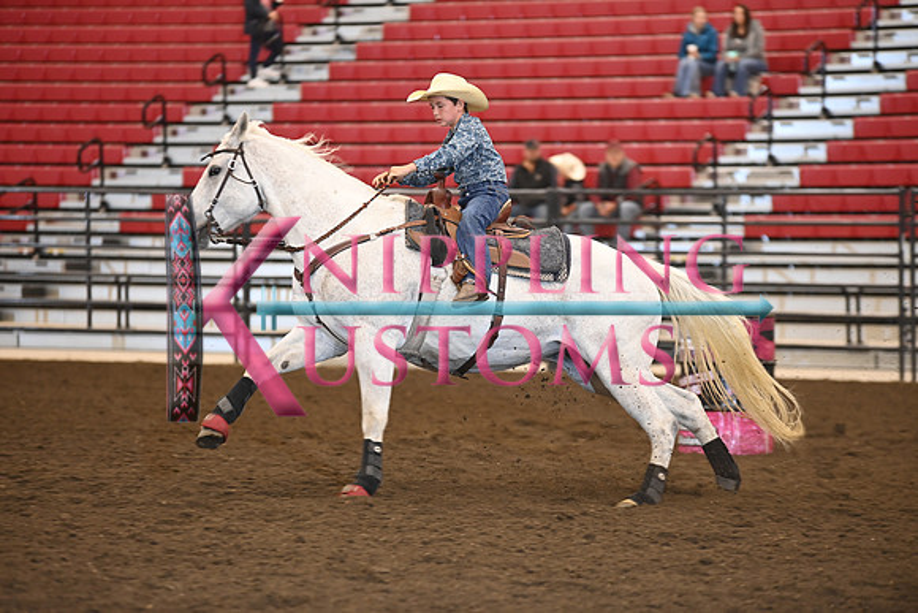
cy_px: 306
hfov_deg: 11.7
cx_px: 459
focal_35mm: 175
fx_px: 4463
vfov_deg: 7.9
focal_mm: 175
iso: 1600
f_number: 3.2
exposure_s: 1/250
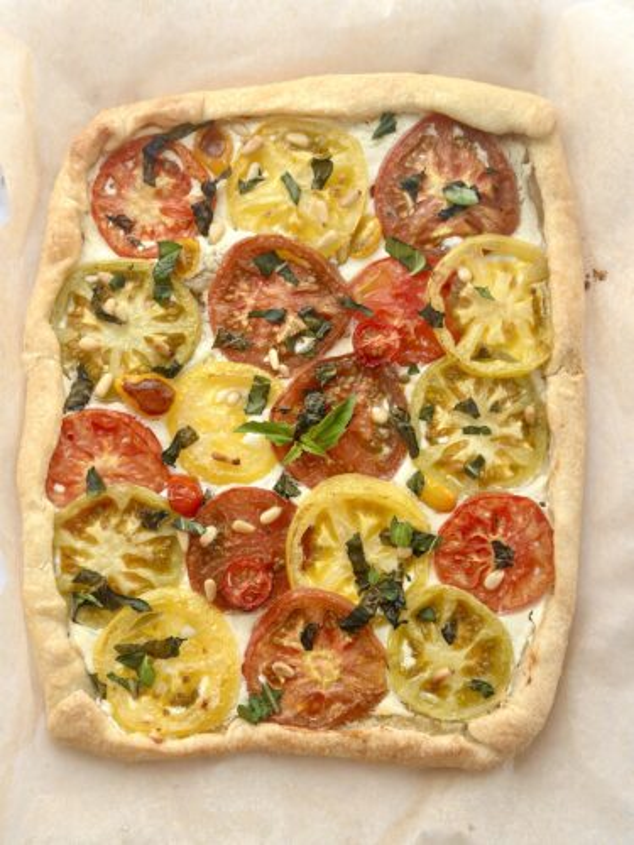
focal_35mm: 48
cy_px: 422
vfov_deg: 39.7
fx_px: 1172
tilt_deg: -86.9
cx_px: 317
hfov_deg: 30.3
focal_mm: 6.86
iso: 80
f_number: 1.78
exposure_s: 1/473
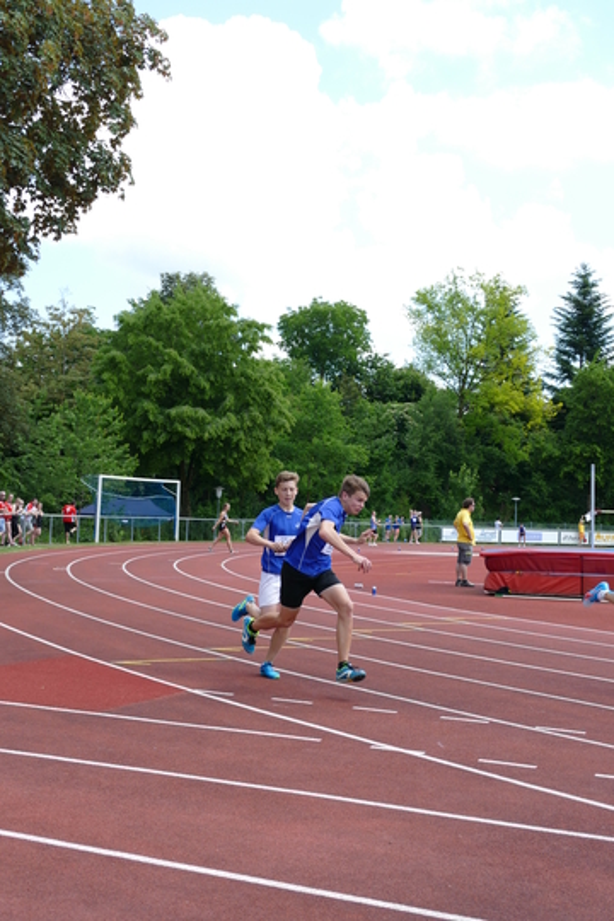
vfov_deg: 43.6
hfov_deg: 29.9
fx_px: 1151
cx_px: 307
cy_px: 460
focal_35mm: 45
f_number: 3.2
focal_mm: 16.49
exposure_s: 1/500
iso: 125
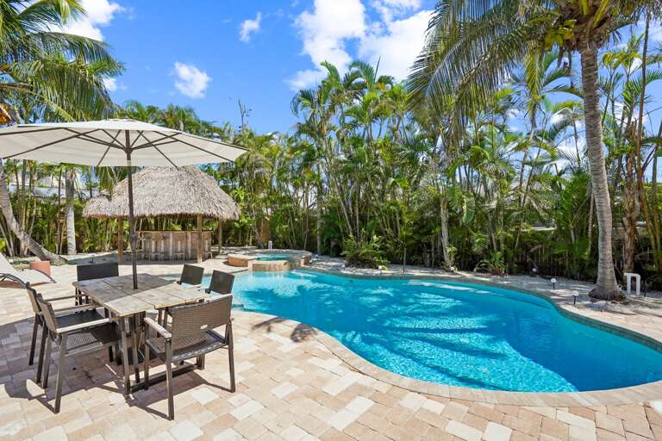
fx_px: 294
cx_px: 331
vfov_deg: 73.7
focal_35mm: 16
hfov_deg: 96.7
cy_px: 220
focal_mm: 16
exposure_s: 1/2500
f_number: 9
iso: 1600
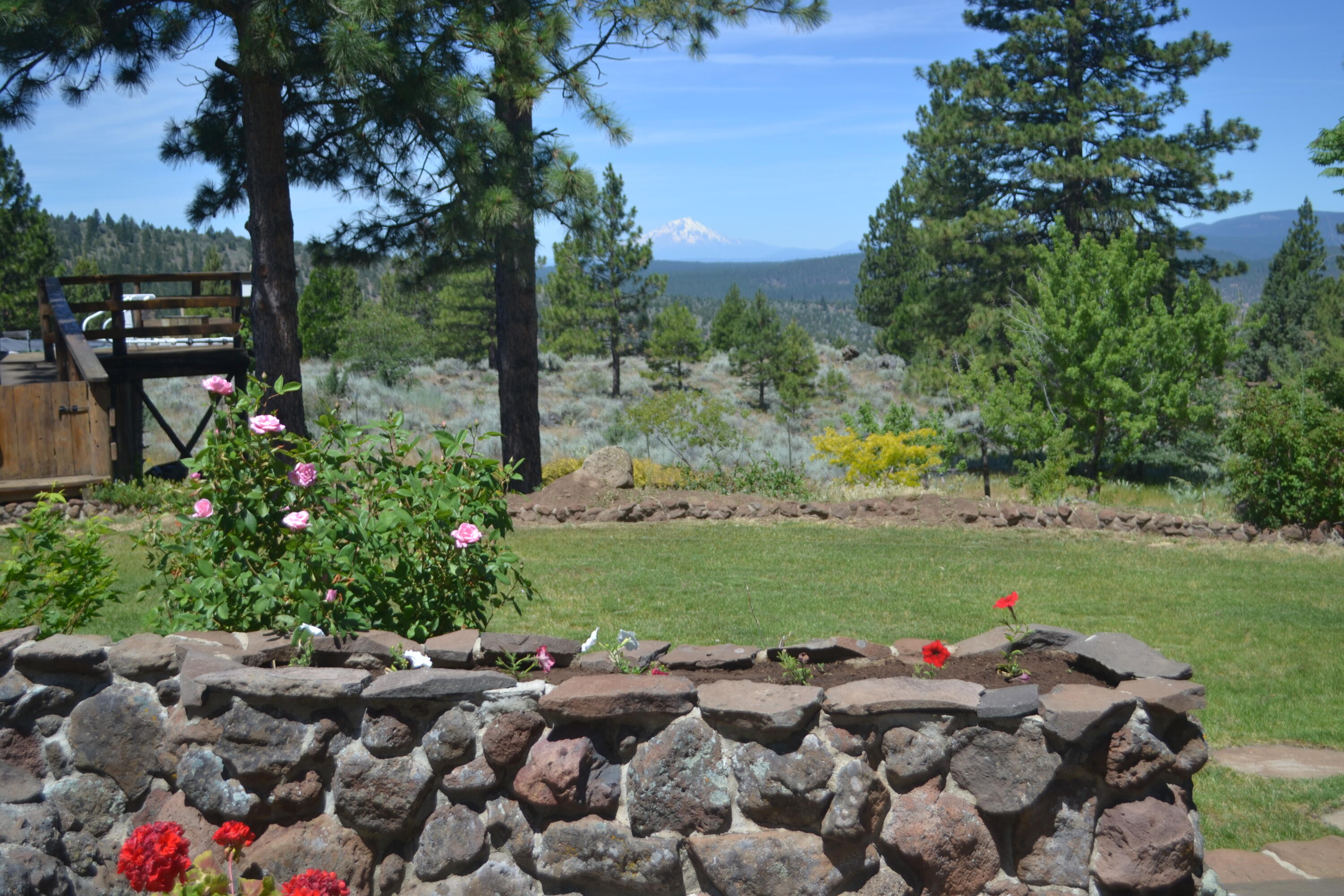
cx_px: 672
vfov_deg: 31.9
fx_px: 1568
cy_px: 448
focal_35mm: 42
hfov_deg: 46.4
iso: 100
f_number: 4.5
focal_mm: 28
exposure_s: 1/640
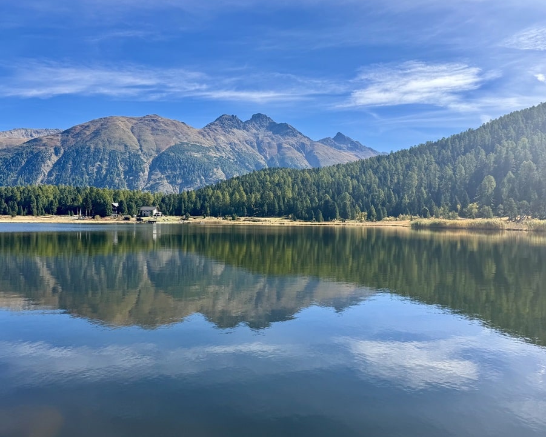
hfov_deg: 66.0
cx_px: 255
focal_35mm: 26
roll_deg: -0.2
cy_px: 214
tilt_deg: +1.5
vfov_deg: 54.9
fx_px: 420
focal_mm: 6.76
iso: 80
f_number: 1.78
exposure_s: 1/3096
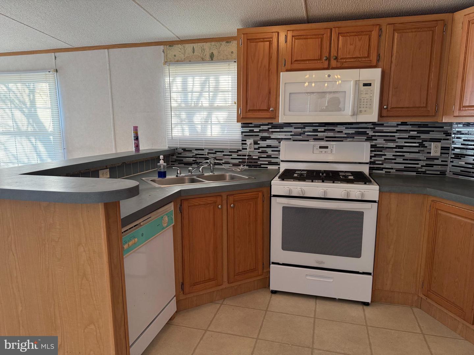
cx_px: 237
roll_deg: +0.6
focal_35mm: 24
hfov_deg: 71.6
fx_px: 329
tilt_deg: -9.5
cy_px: 178
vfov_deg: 56.8
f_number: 1.78
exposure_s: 1/171
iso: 200
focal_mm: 6.76
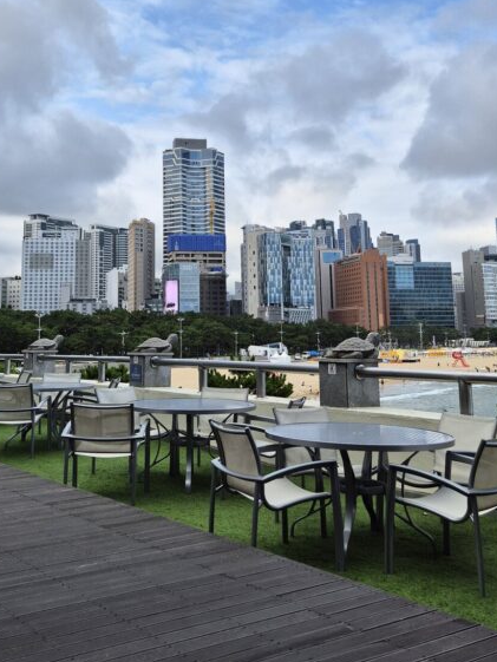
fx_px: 804
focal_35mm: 42
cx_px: 210
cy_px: 196
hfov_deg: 34.3
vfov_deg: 43.8
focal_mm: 5.4
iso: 25
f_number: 1.8
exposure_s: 1/1756
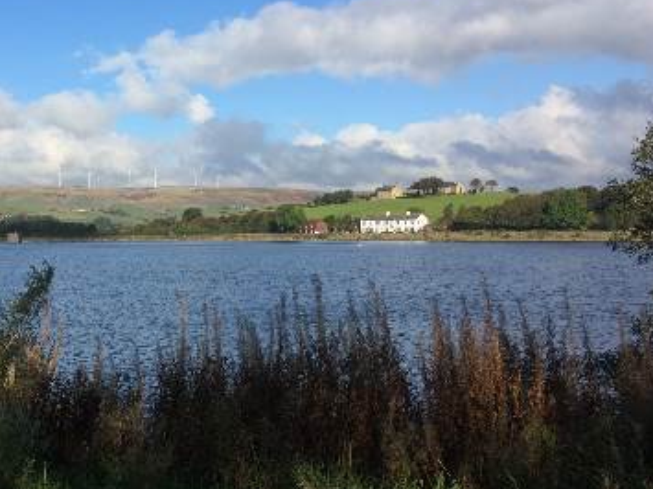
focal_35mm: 49
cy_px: 243
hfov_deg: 37.6
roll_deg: +0.0
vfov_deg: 29.7
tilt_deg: -2.3
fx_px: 924
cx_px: 138
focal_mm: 4.15
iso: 32
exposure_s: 1/2283
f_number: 2.2
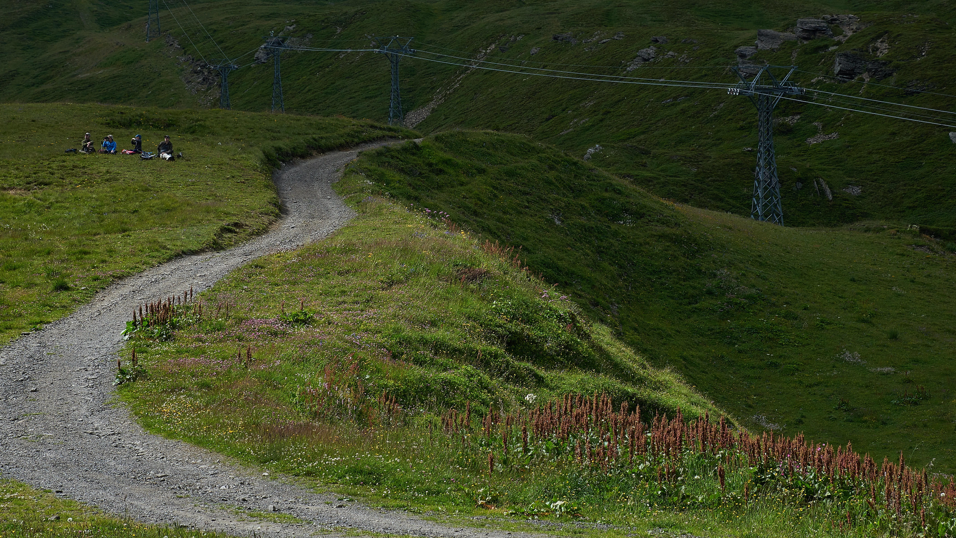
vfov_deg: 14.6
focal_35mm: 83
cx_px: 456
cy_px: 212
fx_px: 2104
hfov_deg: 25.6
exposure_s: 1/250
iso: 100
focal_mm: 56
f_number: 11
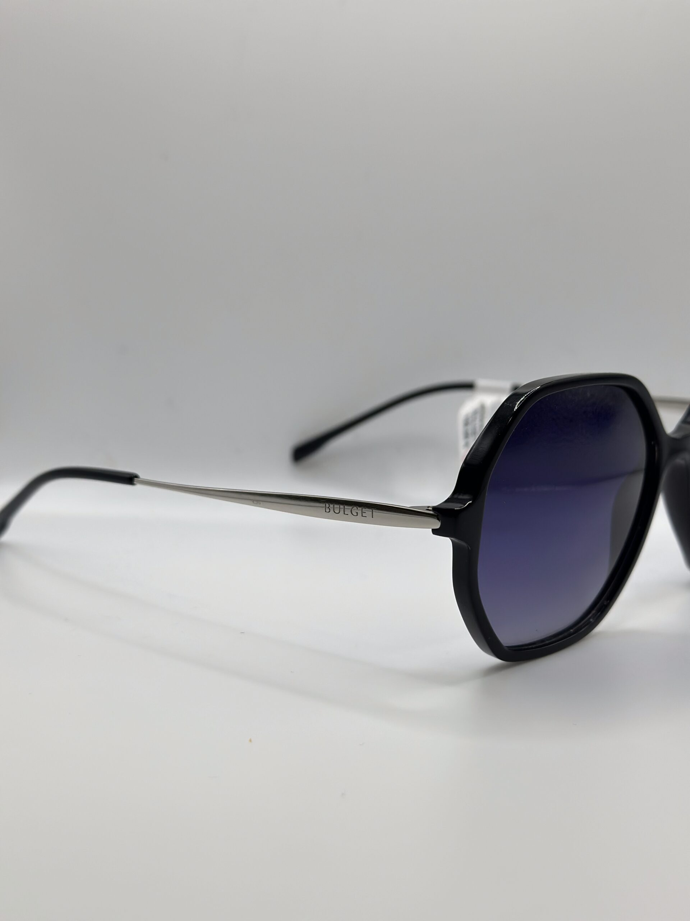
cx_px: 345
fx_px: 1276
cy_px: 460
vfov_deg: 39.7
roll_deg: -0.4
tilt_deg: -26.8
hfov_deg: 30.3
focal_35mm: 48
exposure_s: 1/944
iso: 80
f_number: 1.78
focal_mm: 6.86
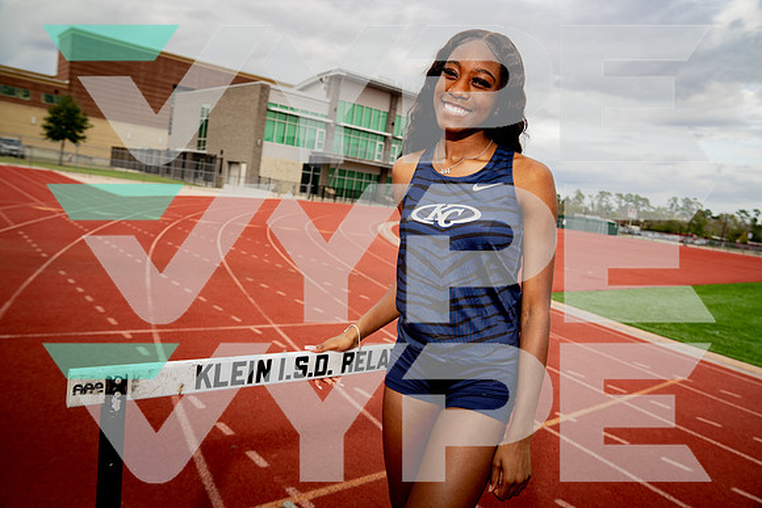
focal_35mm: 26
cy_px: 254
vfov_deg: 49.6
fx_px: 550
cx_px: 381
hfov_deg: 69.4
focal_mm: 26
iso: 200
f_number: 4.5
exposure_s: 1/250
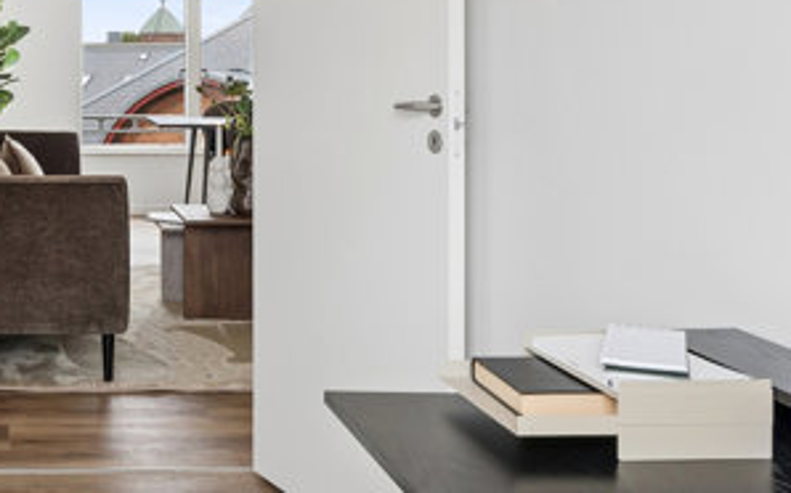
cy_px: 76
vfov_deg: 23.7
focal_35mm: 53
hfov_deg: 32.4
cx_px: -122
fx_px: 1150
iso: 200
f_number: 7.1
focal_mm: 13
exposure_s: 1/25
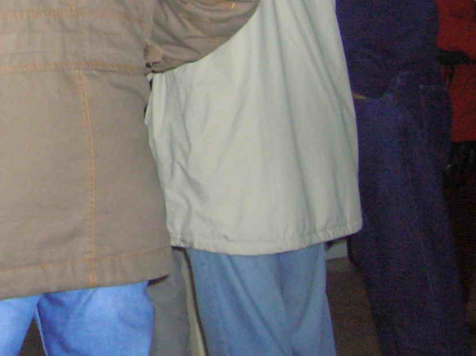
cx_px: -166
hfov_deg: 19.1
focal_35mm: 94
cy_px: 22
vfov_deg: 15.5
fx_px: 1291
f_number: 2.9
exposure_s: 1/60.1
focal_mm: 5.7
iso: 200
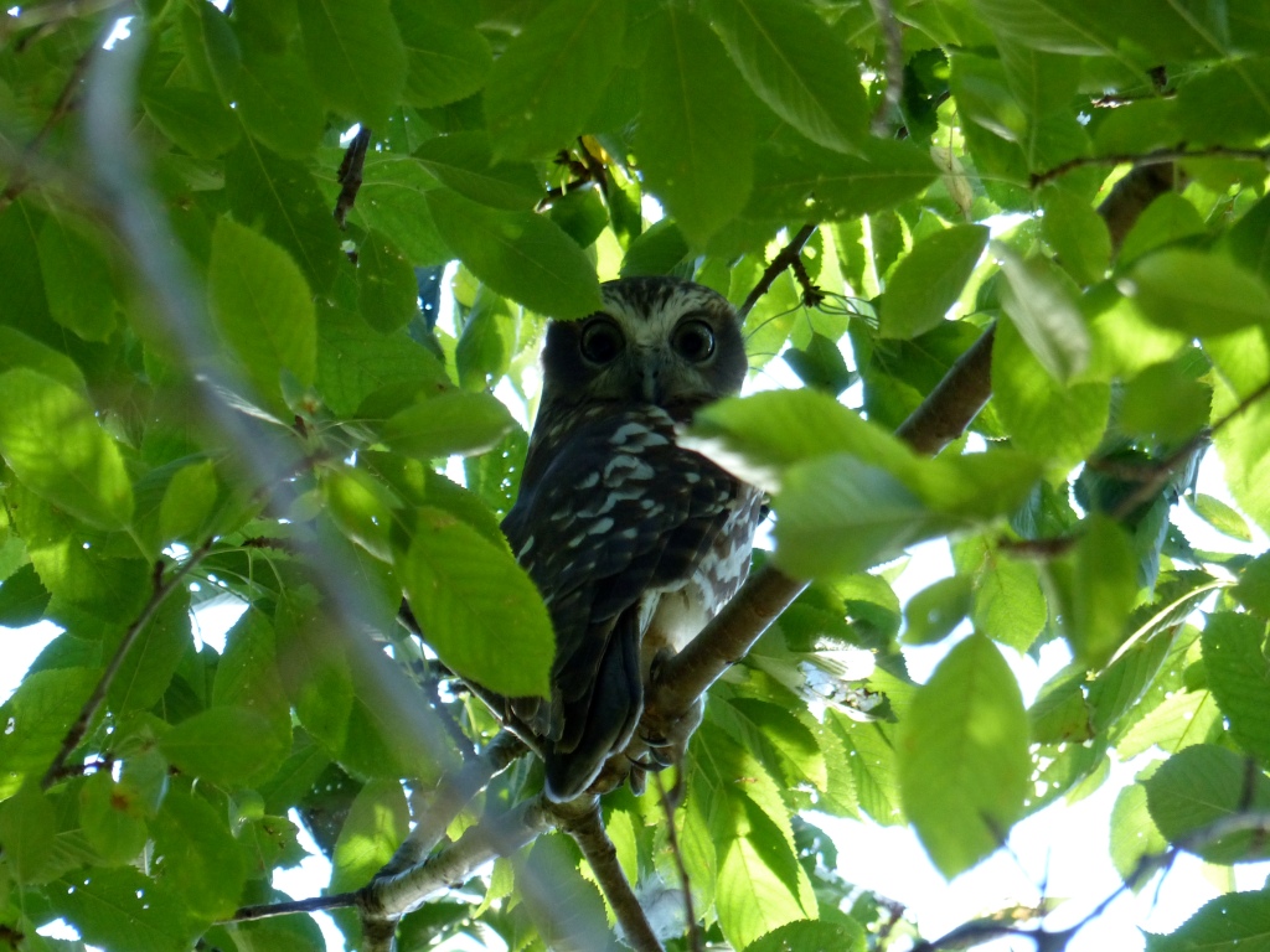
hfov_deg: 4.0
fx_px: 18087
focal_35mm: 493
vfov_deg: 3.0
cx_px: 635
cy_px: 476
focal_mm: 88.7
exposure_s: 1/100
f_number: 4
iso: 400
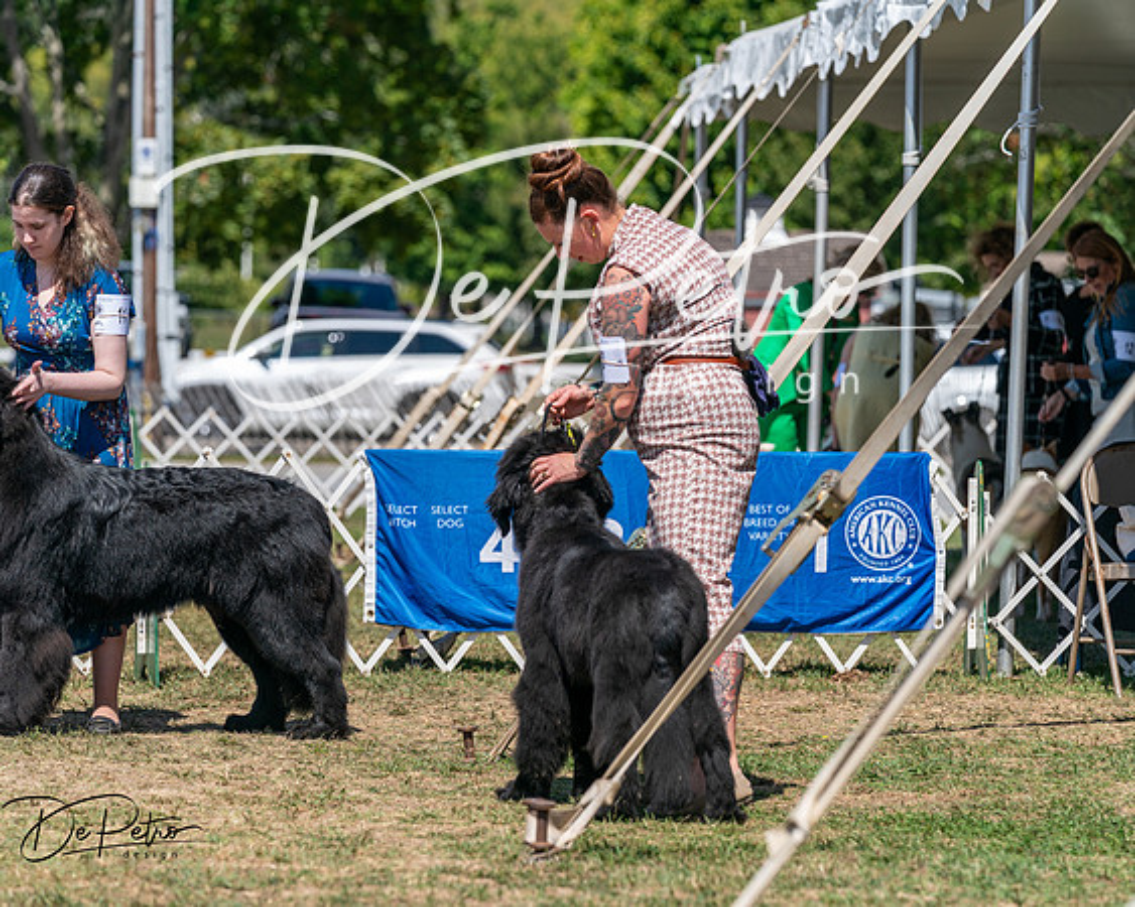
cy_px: 454
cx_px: 568
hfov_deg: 11.1
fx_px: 5824
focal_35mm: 173
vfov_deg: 8.9
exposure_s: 1/1600
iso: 160
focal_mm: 154
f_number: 4.5
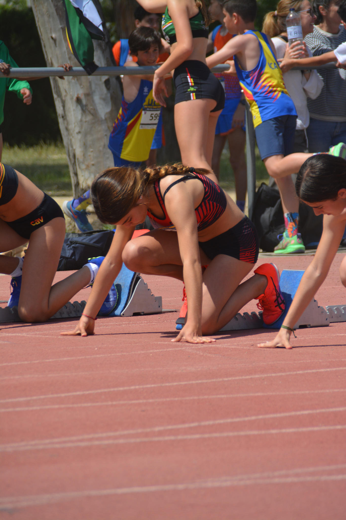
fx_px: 4325
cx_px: 173
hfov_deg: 4.6
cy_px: 260
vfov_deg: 6.9
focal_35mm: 300
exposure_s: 1/1600
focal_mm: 200
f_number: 6.3
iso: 400
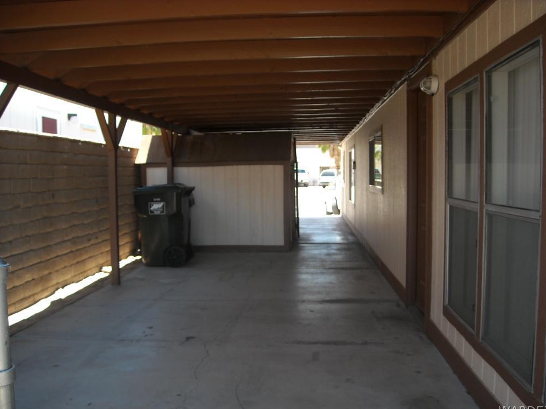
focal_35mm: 36
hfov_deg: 51.4
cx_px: 275
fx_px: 568
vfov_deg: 39.7
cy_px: 210
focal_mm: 5.7
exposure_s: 1/250
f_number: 2.8
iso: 118
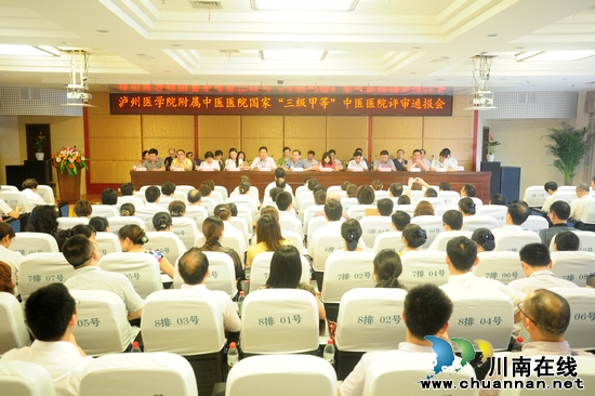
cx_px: 298
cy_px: 198
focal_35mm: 32
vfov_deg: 41.1
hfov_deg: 58.7
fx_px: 529
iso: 1600
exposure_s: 1/50
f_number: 3.5
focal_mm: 32
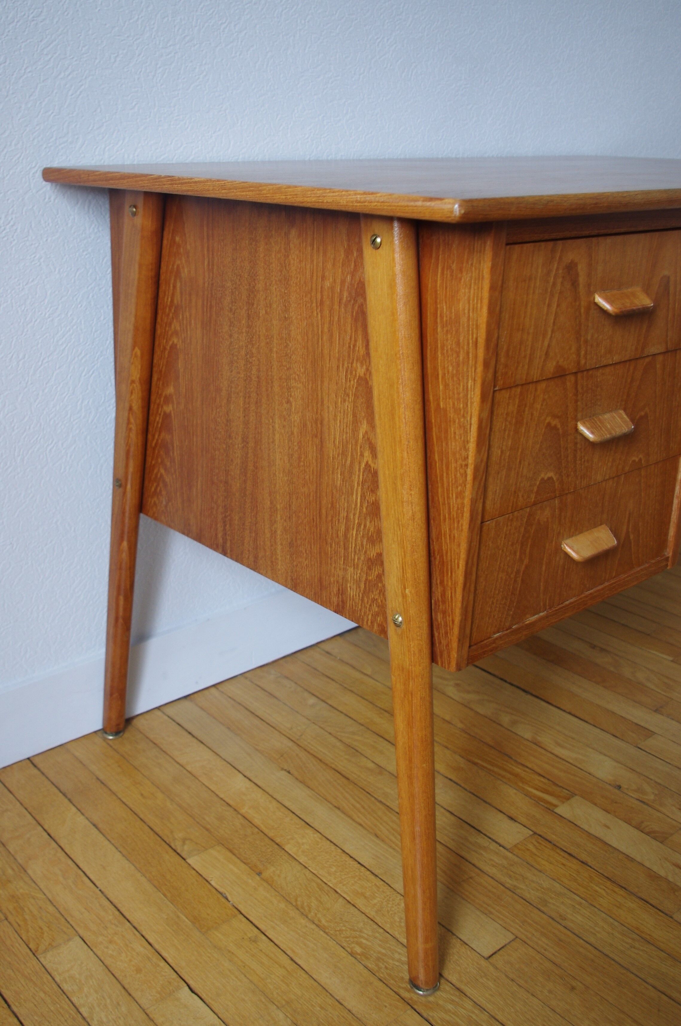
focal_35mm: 30
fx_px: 854
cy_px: 513
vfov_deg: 62.0
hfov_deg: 43.5
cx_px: 340
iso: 400
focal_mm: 20
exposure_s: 1/60
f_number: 4
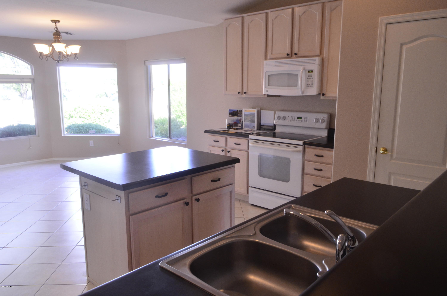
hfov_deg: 67.5
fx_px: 335
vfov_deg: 47.7
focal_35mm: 27
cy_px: 148
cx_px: 224
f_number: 10
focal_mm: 18
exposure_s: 1/30
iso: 1000
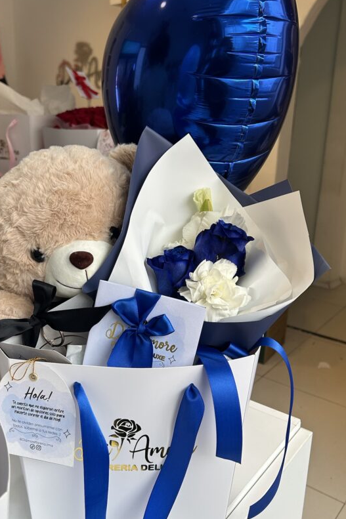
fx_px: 505
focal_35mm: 35
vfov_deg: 54.4
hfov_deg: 37.6
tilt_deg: -17.1
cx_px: 130
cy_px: 253
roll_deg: -1.3
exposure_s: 1/279
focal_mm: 5.7
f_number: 1.5
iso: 40
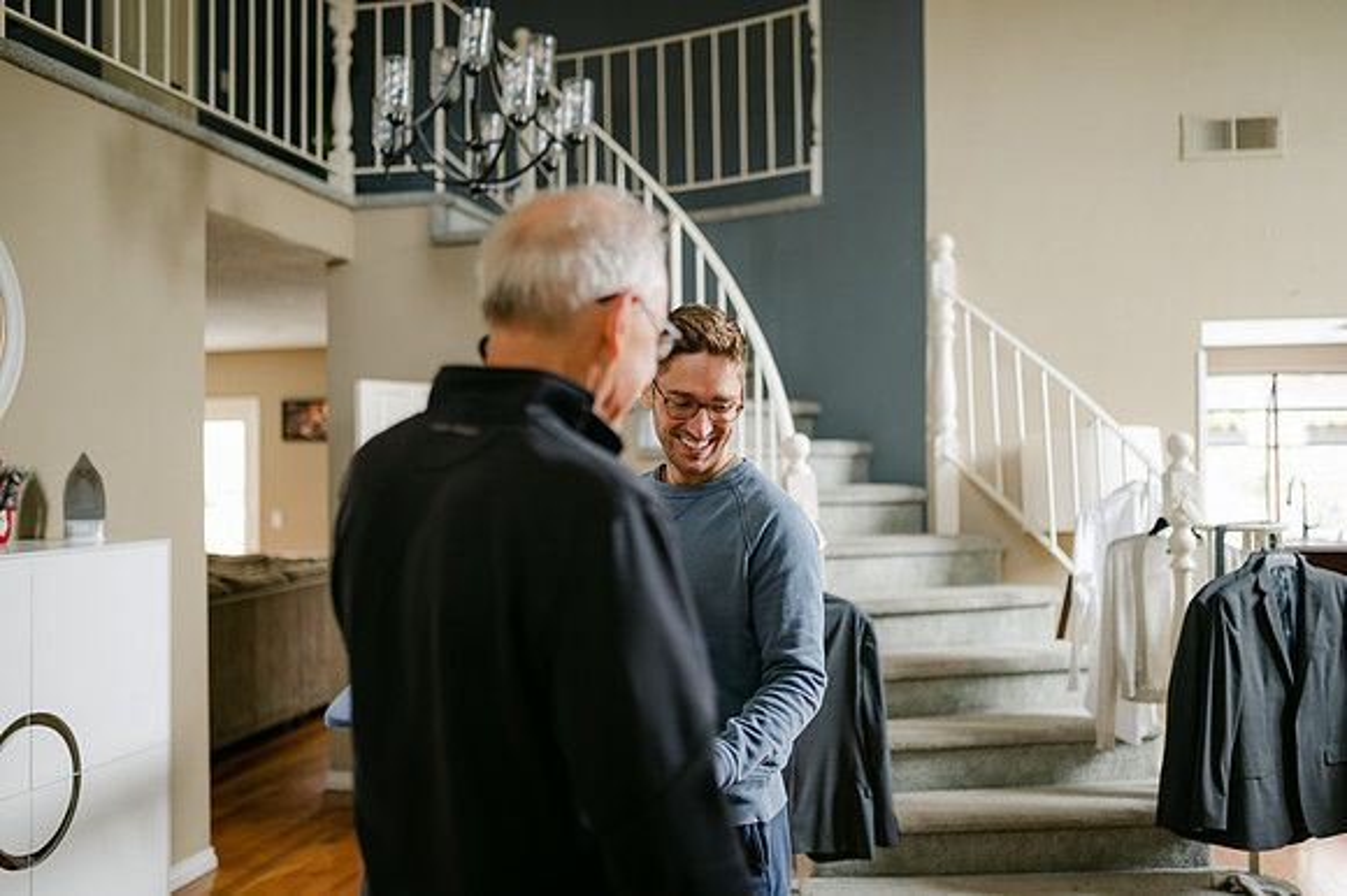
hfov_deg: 53.3
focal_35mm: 36
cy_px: 448
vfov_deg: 37.0
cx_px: 674
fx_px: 1341
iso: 220
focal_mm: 35
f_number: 1.4
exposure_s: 1/125
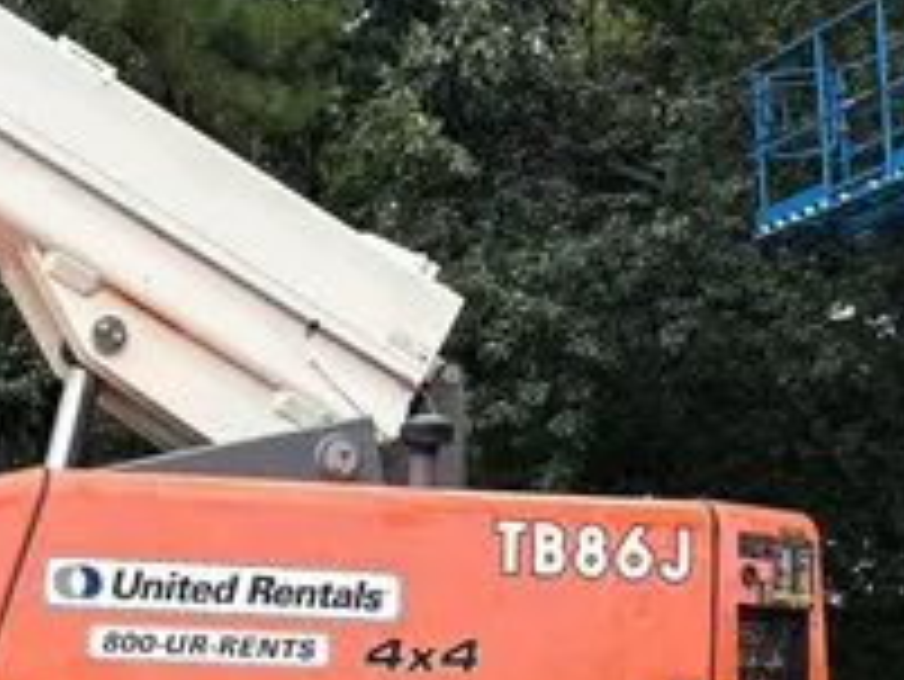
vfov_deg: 19.2
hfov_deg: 24.4
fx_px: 1855
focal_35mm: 71
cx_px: -225
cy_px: 876
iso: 40
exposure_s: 1/306
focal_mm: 5.96
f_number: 1.6
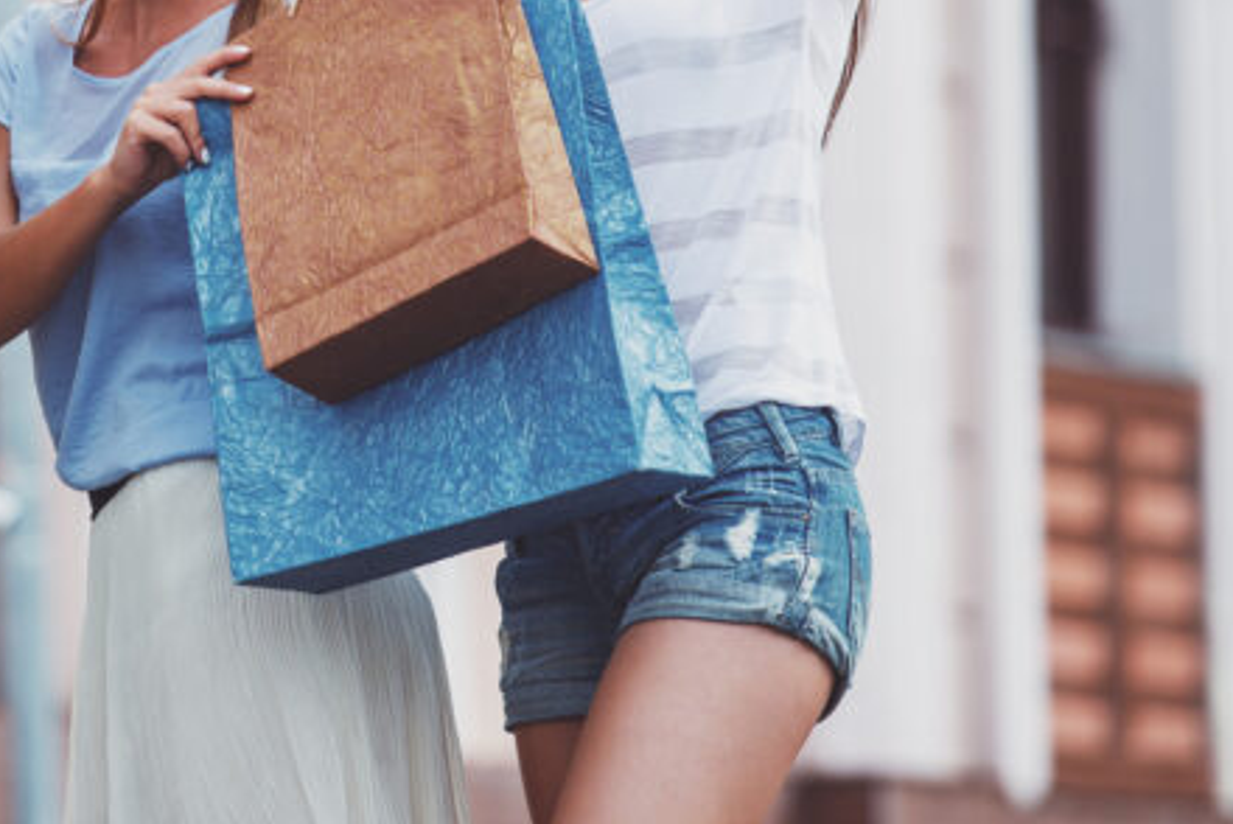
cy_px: 36
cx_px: 230
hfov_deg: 5.1
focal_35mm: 407
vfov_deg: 3.4
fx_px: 13948
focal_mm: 175
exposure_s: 1/640
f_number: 2.8
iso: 160
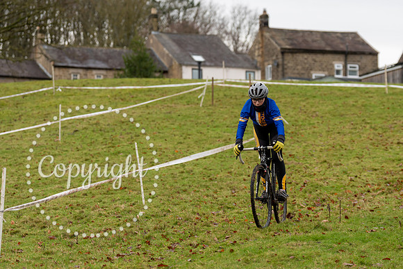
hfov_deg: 16.6
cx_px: 252
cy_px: 111
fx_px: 1378
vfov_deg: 11.1
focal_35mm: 123
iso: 500
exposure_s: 1/1000
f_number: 3.2
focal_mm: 97
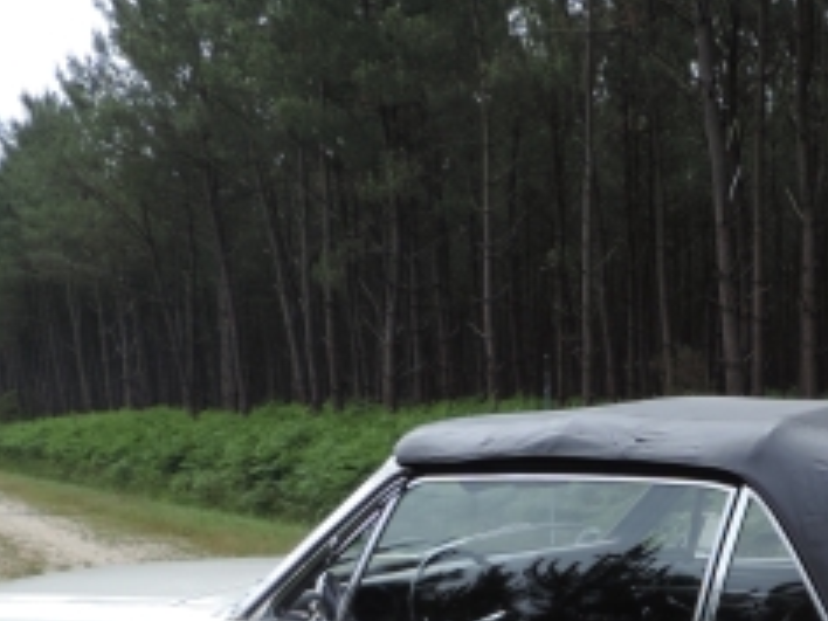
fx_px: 1459
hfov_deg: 30.0
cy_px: 737
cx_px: 782
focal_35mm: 61
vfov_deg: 22.3
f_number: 3
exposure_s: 1/640
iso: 80
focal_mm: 4.3
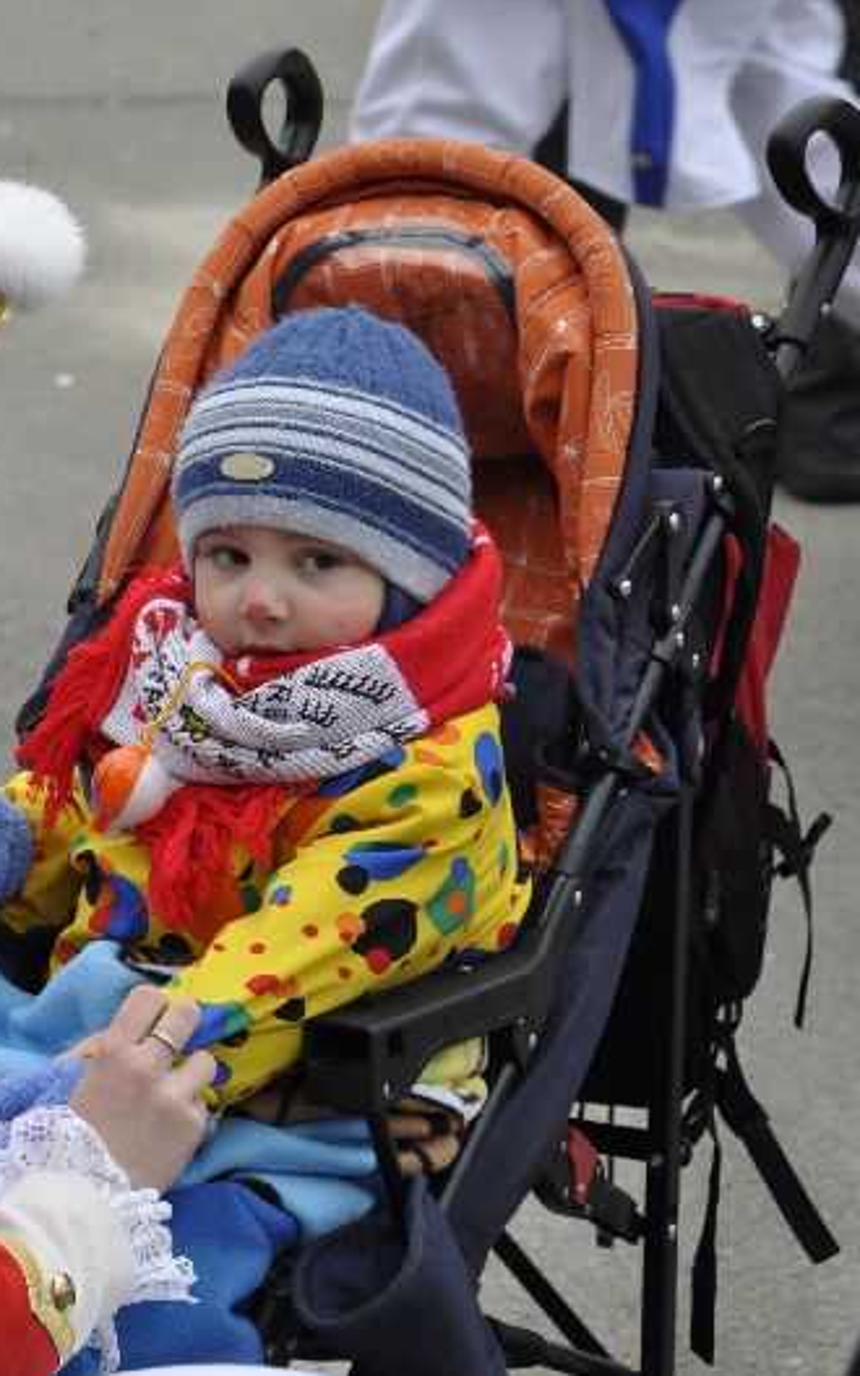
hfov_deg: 6.3
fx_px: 7800
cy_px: 687
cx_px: -99
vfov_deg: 10.1
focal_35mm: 208
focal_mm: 90
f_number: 8
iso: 400
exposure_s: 1/250
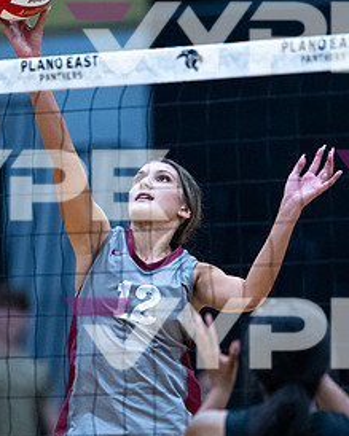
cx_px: 28
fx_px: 8371
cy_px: 244
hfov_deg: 2.4
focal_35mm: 648
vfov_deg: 3.0
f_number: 2
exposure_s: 1/1600
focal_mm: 200
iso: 3200
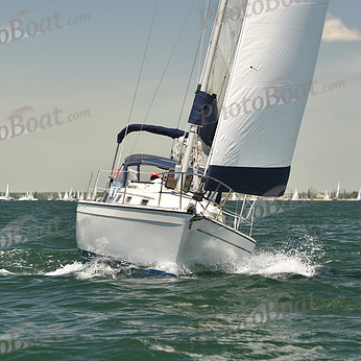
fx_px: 2018
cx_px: 145
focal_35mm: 171
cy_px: 167
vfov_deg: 10.2
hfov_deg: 10.2
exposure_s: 1/800
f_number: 5
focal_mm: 120
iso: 250
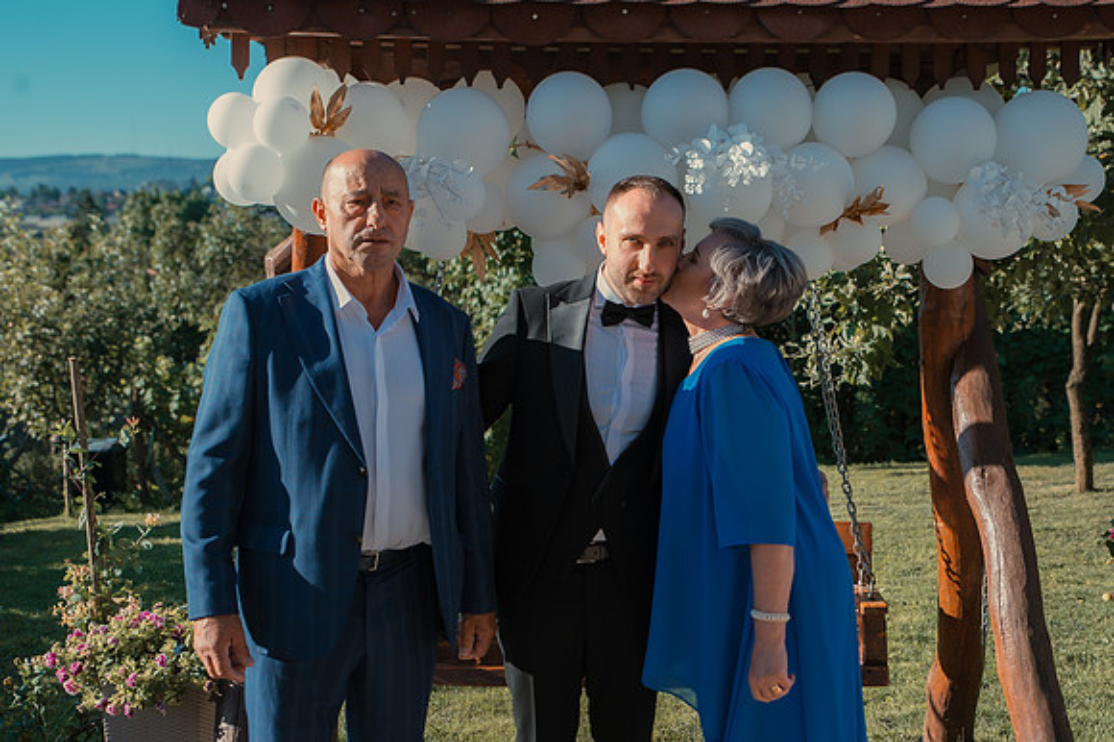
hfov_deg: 40.1
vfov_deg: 27.4
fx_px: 1522
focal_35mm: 49
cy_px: 364
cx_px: 616
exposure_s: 1/250
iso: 100
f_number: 4
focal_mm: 40
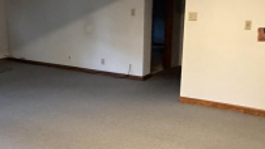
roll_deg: +1.4
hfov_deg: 40.1
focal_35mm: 50
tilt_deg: -12.2
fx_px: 351
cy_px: 74
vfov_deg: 23.9
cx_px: 63
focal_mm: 2.22
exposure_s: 1/60
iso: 1000
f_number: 2.2
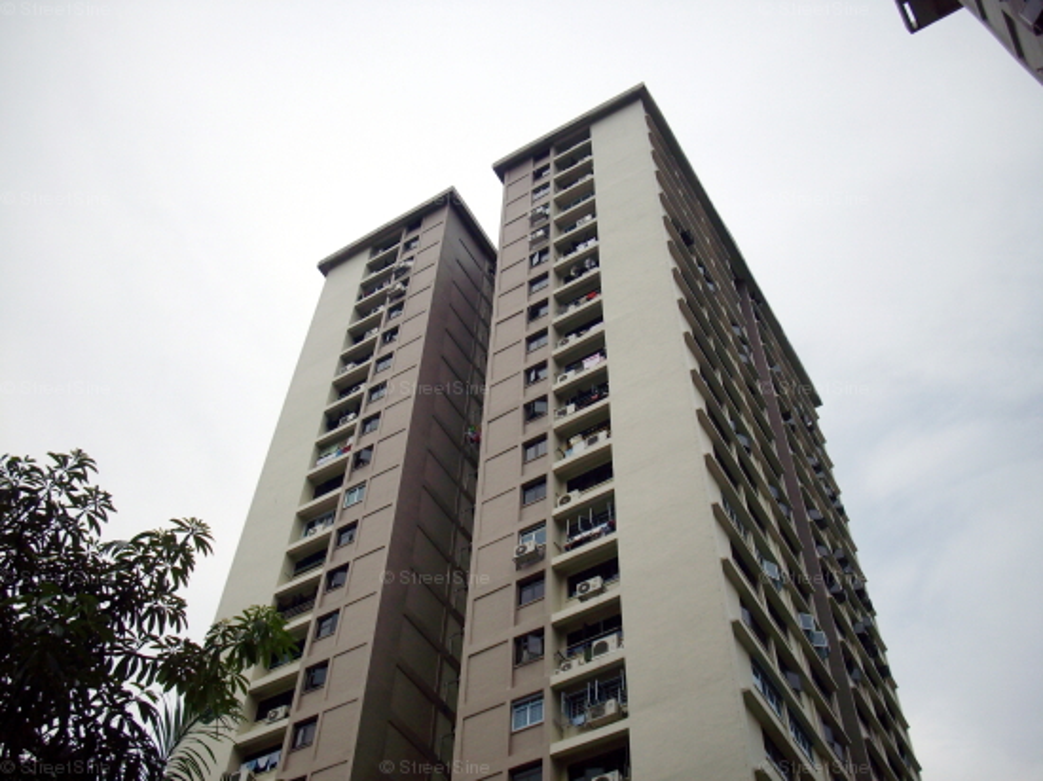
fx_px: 1114
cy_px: 390
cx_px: 522
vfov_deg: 38.6
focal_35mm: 37
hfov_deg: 50.2
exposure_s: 1/800
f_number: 5.6
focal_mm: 6.2
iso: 80
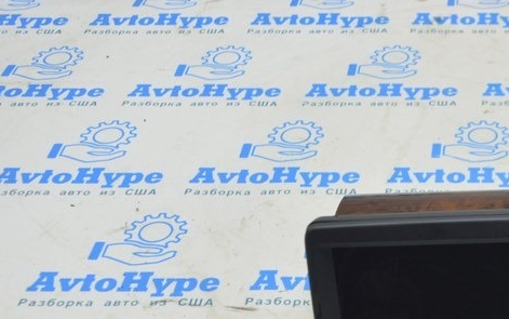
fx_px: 1013
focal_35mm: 73
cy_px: 355
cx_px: 530
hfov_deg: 26.4
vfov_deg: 17.3
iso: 400
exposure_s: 1/20
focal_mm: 22
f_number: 5.6
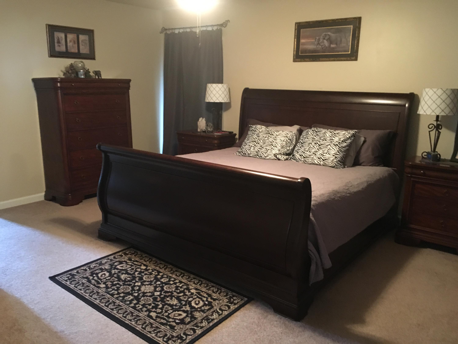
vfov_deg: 48.2
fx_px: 384
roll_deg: -1.6
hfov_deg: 61.7
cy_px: 172
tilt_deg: -13.4
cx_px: 229
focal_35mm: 29
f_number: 2.2
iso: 400
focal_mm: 4.15
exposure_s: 1/15
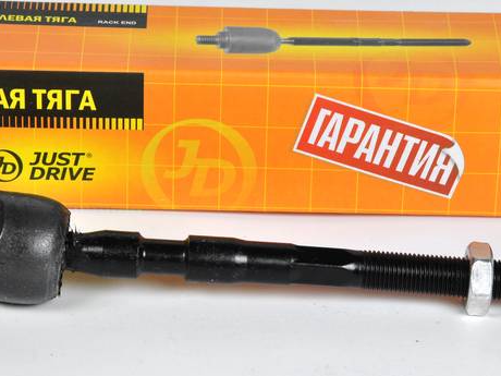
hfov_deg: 8.8
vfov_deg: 6.6
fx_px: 3271
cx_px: 224
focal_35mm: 226
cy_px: 118
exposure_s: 1/200
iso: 200
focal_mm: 90
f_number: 13
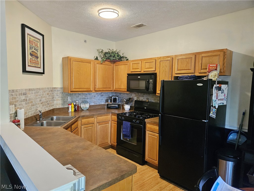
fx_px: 169
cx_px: 127
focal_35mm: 23
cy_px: 96
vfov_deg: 58.9
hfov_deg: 73.9
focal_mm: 5.4
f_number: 1.8
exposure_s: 1/240
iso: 1250
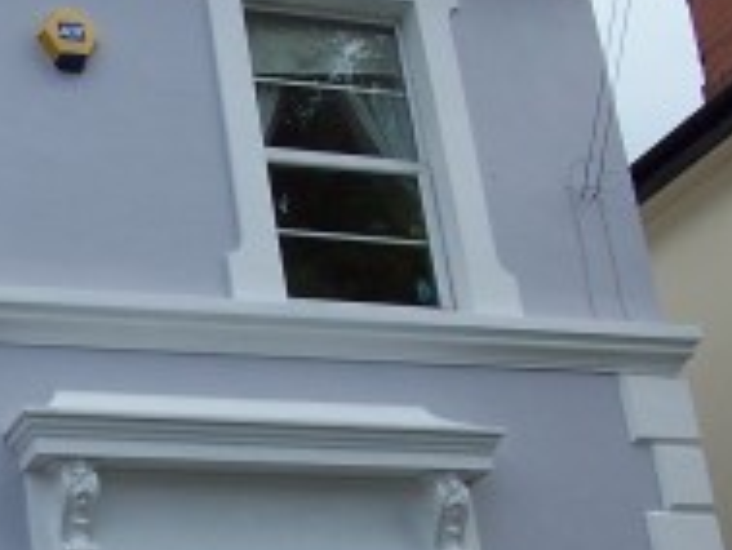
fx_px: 2179
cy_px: 473
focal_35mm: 103
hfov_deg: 18.8
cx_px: 93
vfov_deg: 14.3
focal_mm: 6.3
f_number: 4
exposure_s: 1/500
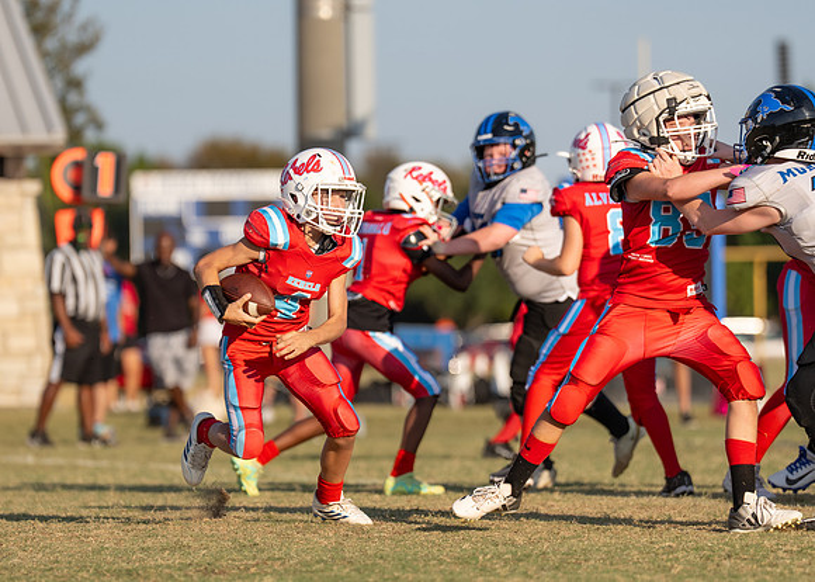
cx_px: 348
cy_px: 315
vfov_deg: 4.7
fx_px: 7020
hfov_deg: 6.6
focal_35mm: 303
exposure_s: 1/2500
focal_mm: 200
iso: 125
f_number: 3.2
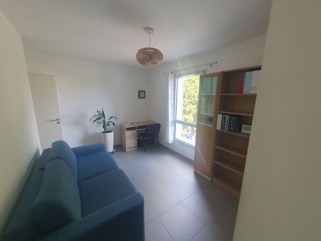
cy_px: 120
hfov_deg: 106.2
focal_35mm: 13
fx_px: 121
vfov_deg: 89.9
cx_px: 160
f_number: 2.2
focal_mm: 1.8
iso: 100
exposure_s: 1/60
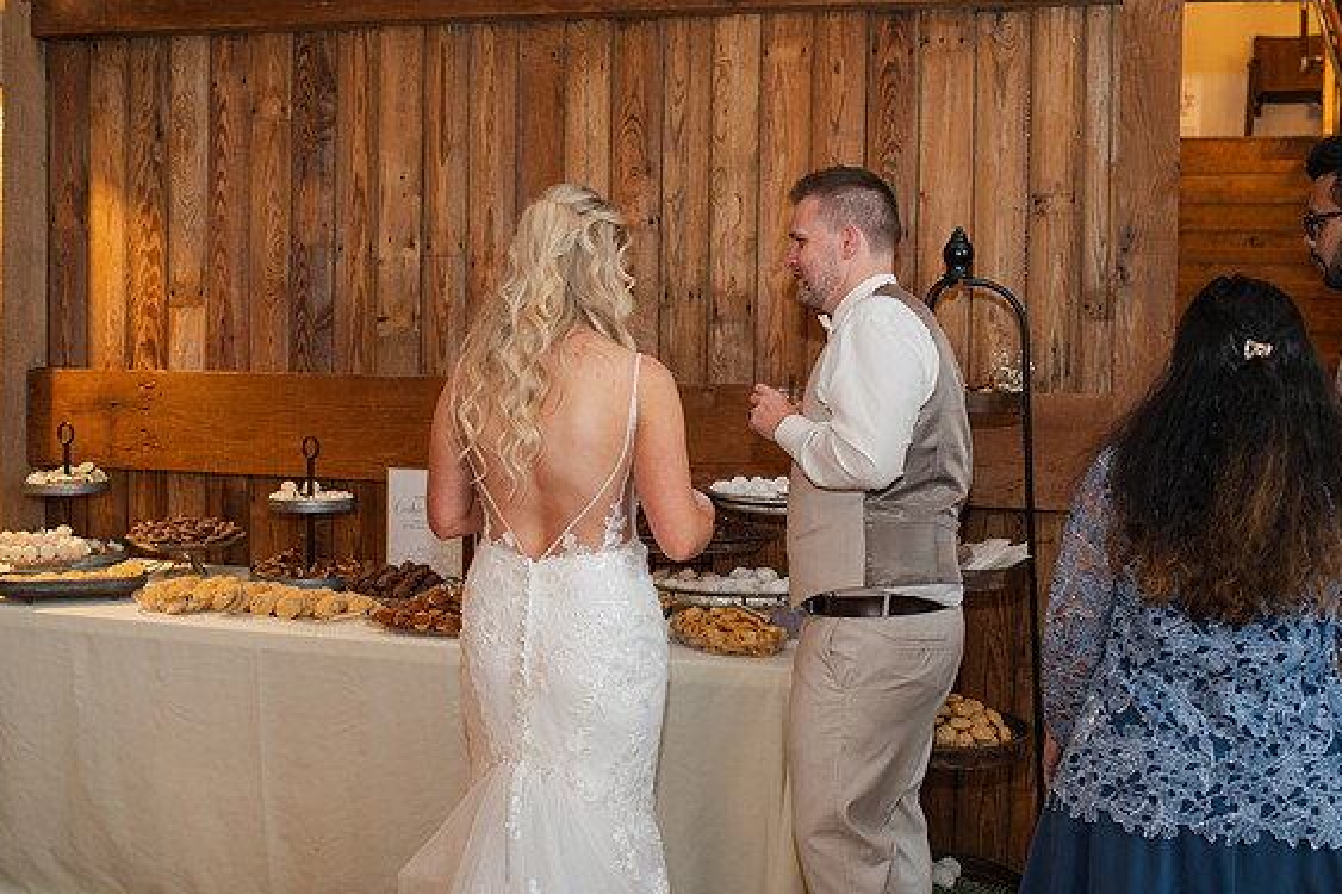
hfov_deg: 48.4
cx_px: 724
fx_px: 1491
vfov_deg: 33.4
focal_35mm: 40
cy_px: 423
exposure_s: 1/200
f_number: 3.2
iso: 1000
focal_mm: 35
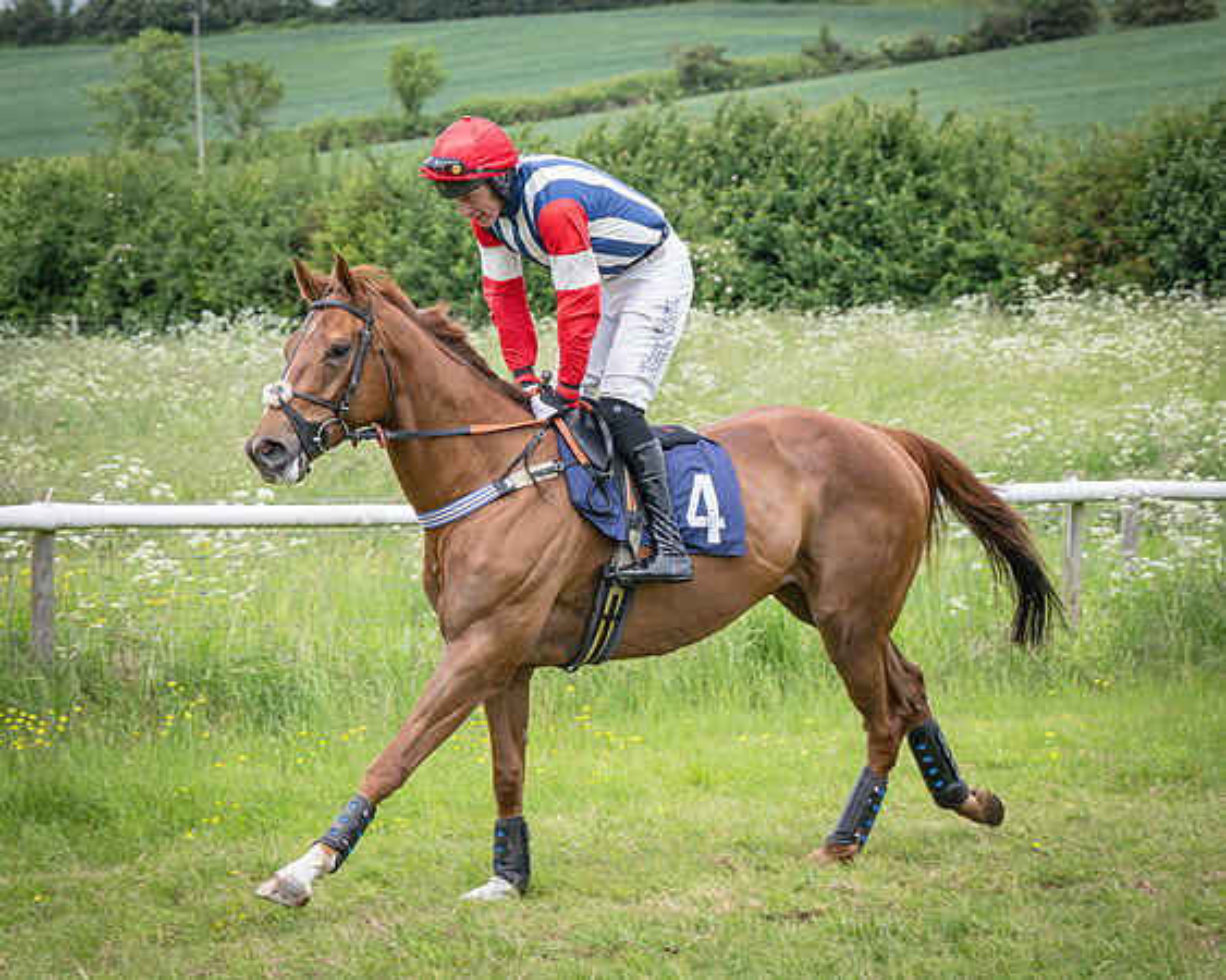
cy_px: 447
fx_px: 4672
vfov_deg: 12.0
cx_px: 430
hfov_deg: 14.9
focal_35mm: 129
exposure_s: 1/1000
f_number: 5
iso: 400
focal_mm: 70
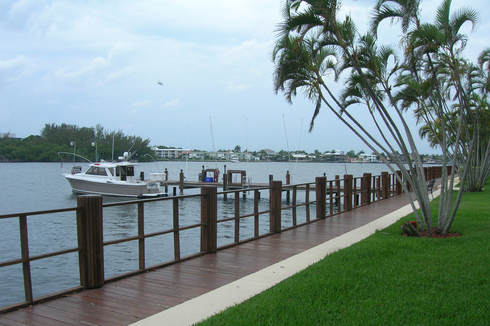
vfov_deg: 36.8
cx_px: 245
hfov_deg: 53.1
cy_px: 182
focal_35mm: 36
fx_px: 490
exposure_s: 1/270
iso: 50
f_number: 4.9
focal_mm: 5.7
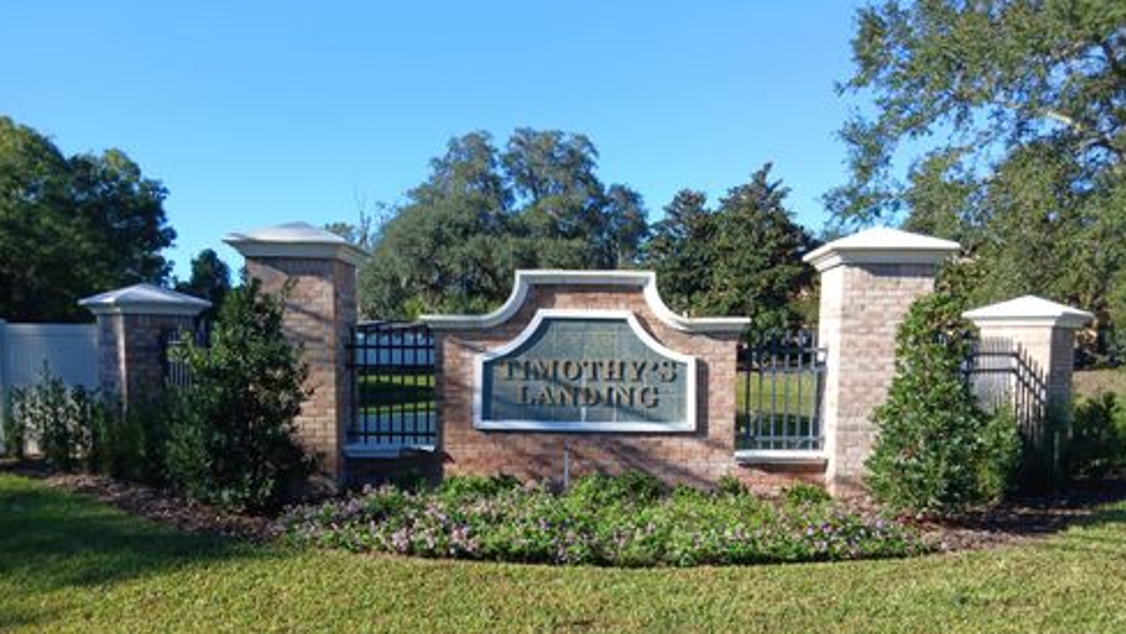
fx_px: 866
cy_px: 430
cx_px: 568
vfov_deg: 39.7
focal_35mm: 29
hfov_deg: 66.0
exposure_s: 1/262
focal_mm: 3.98
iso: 20
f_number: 1.8
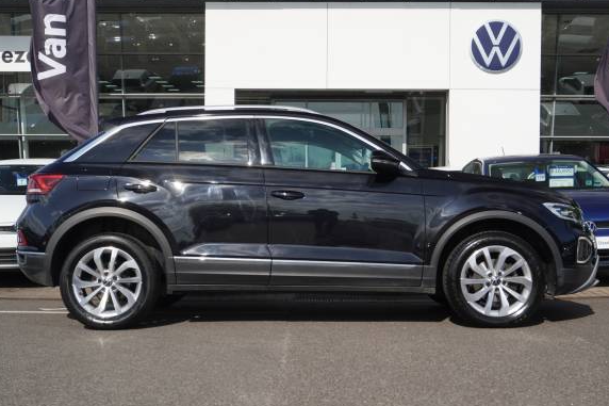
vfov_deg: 28.6
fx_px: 795
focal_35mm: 47
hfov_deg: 41.9
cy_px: 196
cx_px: 300
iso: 100
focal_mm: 28
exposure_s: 1/160
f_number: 8
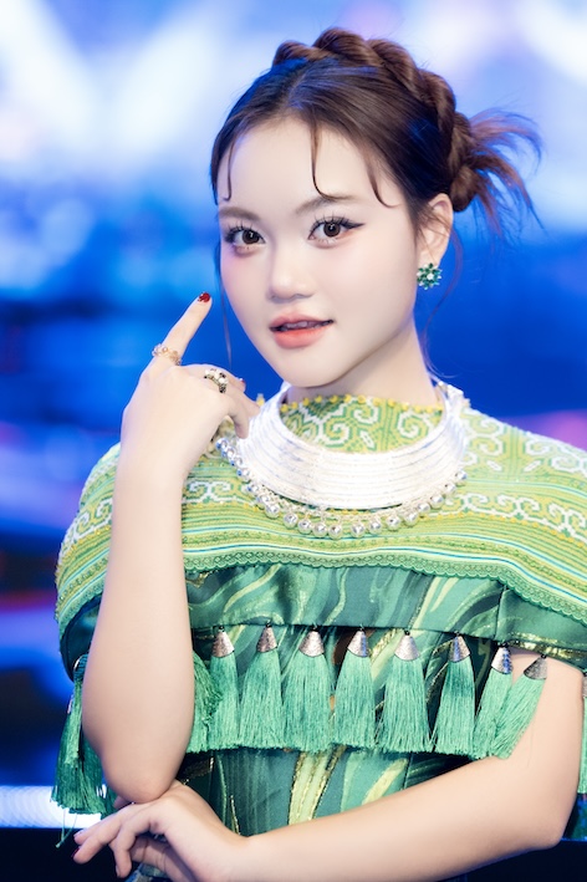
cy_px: 441
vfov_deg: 10.3
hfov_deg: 6.9
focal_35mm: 200
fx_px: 4896
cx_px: 294
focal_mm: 200
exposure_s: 1/160
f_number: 3.5
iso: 5000
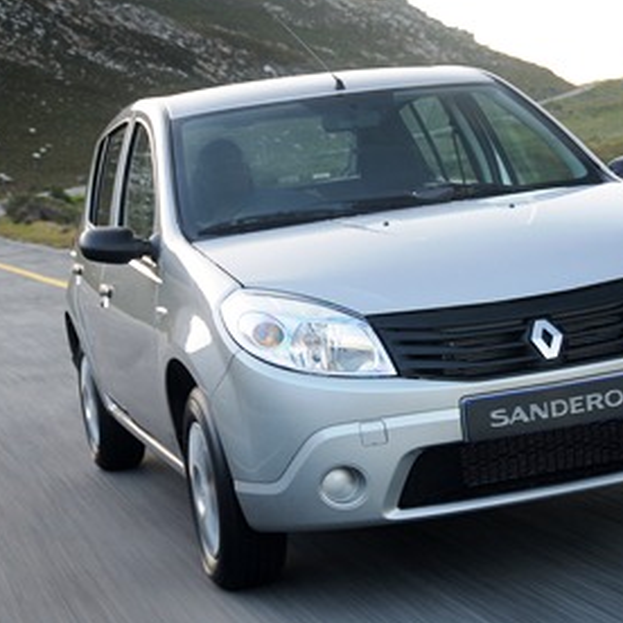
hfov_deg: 19.0
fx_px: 1853
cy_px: 302
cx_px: 440
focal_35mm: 91
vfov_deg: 19.1
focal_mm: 44
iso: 200
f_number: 7.1
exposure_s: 1/25
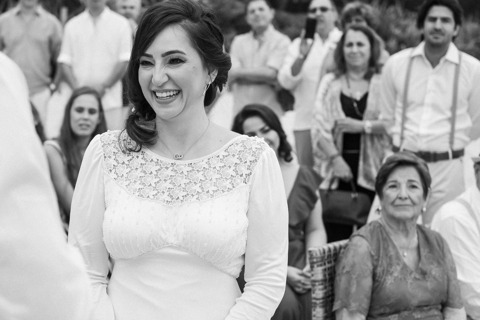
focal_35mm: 70
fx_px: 933
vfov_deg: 19.5
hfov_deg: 28.7
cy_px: 147
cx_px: 182
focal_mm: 35
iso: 800
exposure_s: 1/3200
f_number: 2.8
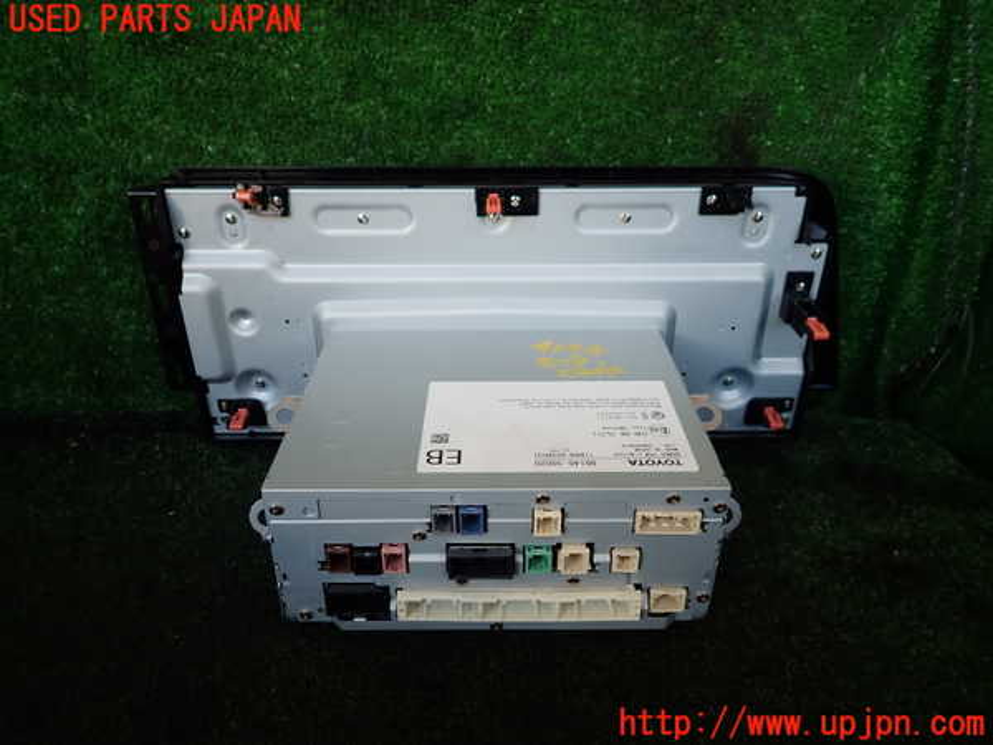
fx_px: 717
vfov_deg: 54.9
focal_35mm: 25
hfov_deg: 69.4
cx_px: 496
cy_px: 372
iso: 100
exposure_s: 1/100
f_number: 2
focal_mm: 4.5
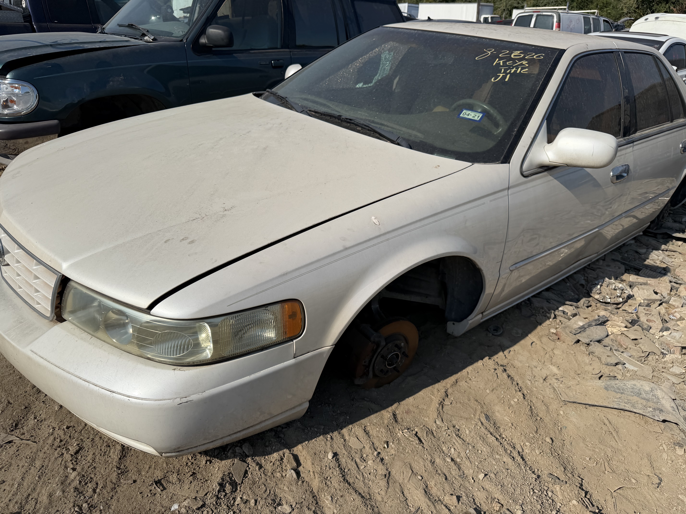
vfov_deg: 56.8
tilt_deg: -24.5
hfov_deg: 71.6
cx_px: 343
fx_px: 476
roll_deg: -1.7
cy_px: 257
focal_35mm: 24
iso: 80
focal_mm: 6.76
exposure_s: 1/10309
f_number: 1.78
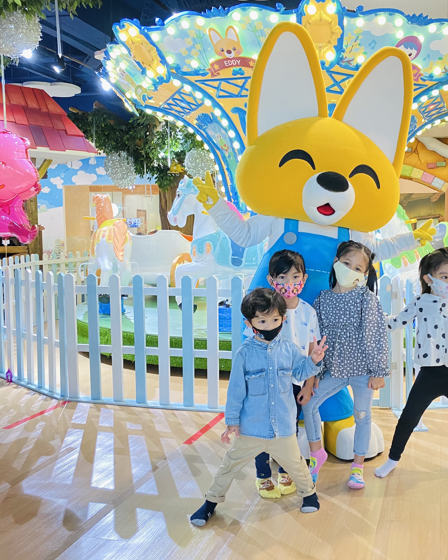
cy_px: 281
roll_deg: -0.7
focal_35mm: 34
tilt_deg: -5.9
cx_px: 327
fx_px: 564
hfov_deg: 42.2
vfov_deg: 52.8
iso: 500
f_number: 1.8
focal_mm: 4.25
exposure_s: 1/50
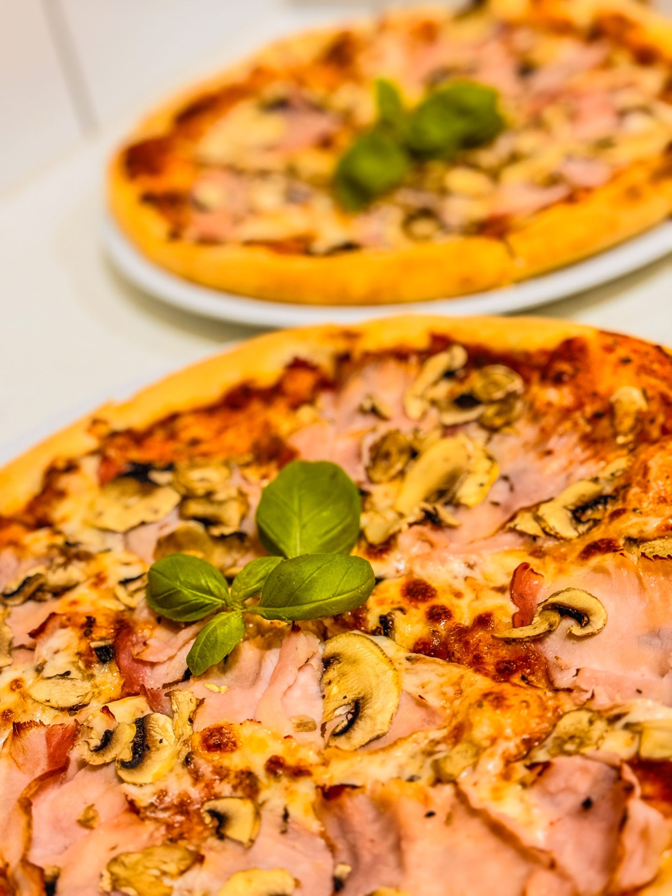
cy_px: 448
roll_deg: +11.7
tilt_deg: -35.9
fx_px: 1242
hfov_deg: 30.3
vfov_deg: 39.7
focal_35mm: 48
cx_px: 336
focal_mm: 6.76
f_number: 1.78
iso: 250
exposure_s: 1/50
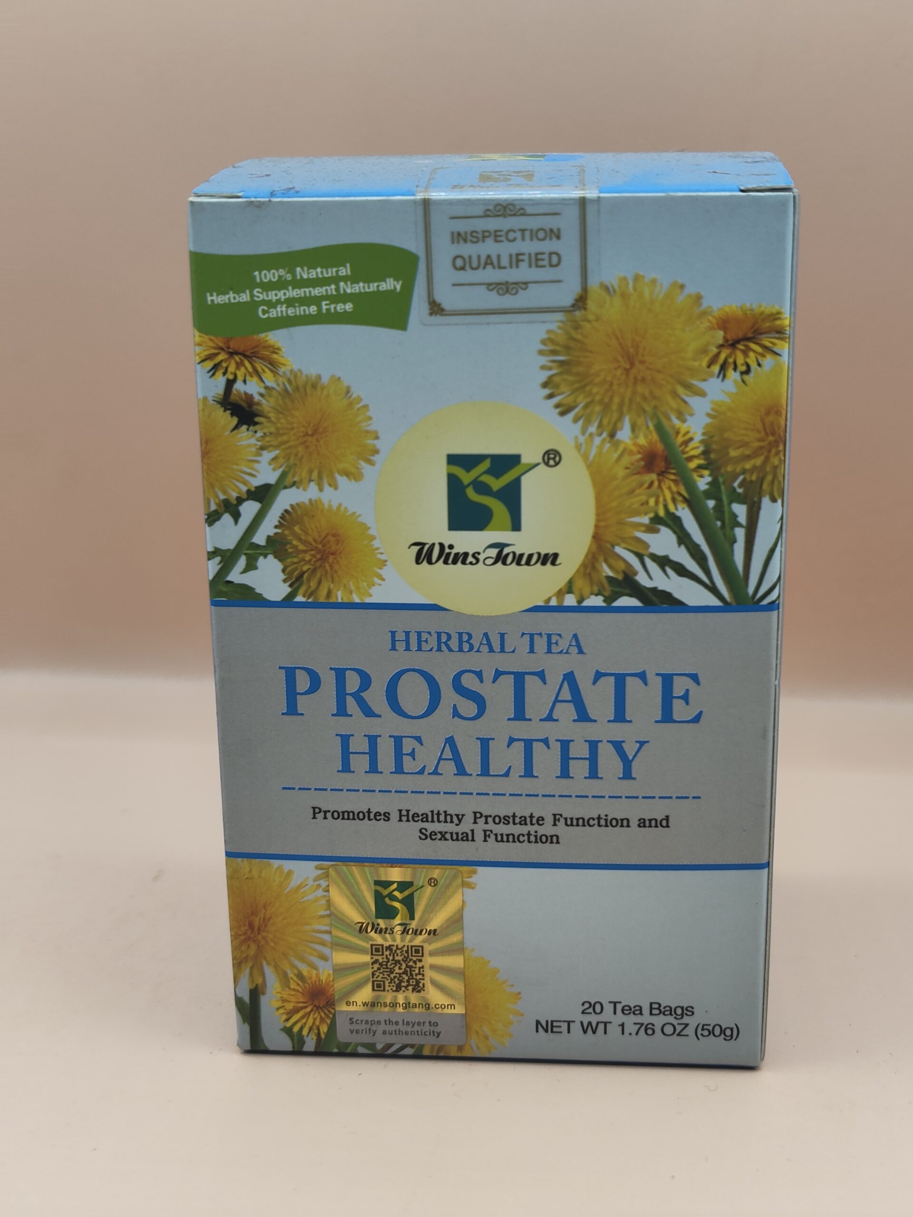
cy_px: 608
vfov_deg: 38.2
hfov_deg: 29.1
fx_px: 1758
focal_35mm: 50
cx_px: 456
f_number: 1.88
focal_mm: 5.56
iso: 150
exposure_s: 1/100
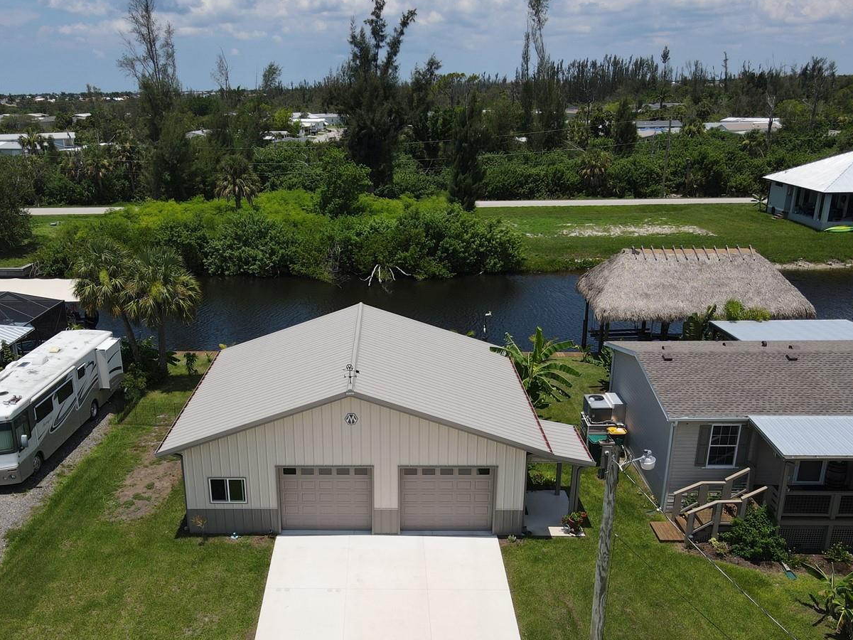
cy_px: 407
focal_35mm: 32
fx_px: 789
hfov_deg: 56.5
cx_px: 351
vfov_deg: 43.7
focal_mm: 4.5
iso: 100
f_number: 2.8
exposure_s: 1/1250
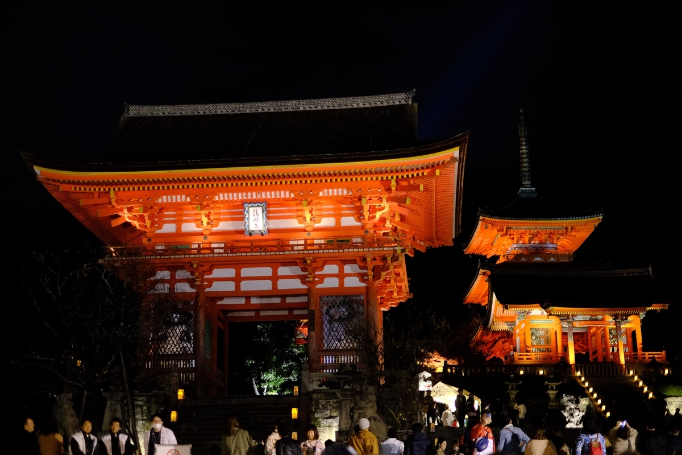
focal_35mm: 53
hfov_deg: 37.5
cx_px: 341
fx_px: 1004
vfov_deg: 25.5
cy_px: 228
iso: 2000
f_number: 1.4
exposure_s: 1/52
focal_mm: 35
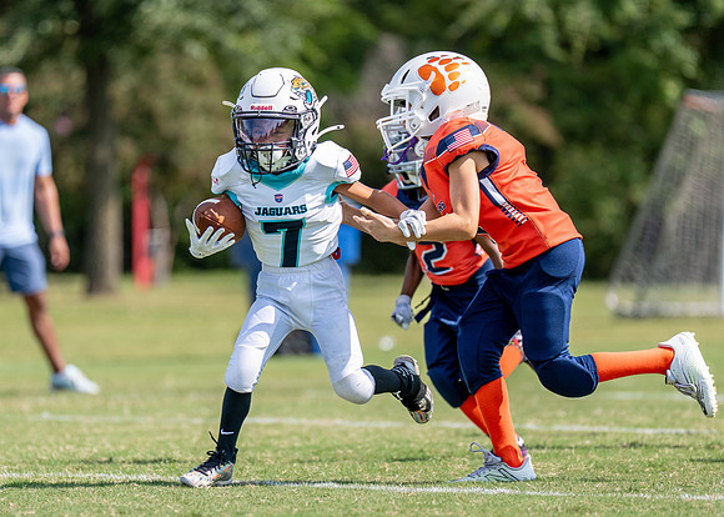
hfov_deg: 5.4
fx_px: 7655
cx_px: 273
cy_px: 314
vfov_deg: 3.9
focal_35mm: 372
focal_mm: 200
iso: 160
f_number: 2.8
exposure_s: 1/2500
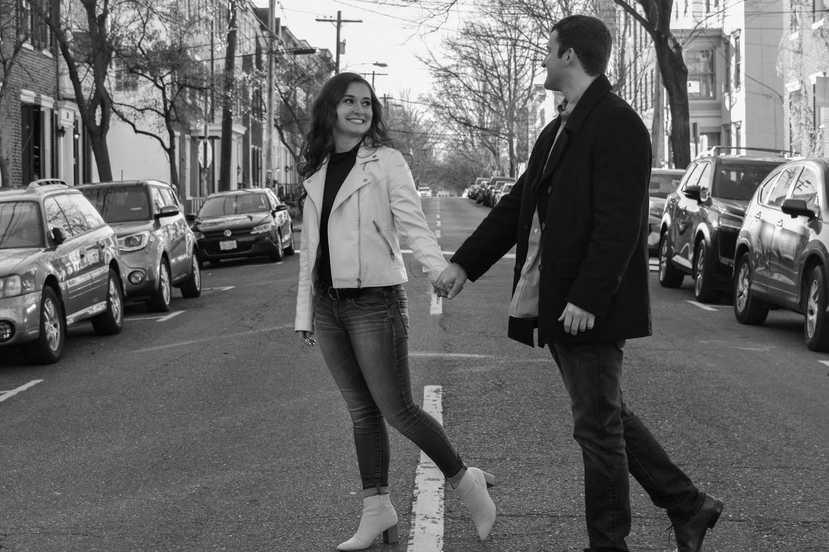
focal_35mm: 68
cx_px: 414
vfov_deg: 20.2
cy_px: 276
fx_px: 1554
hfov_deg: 29.9
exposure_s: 1/250
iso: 280
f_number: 8
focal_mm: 45
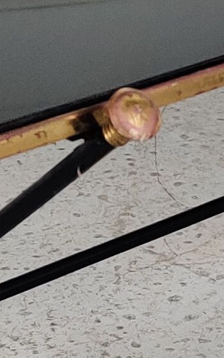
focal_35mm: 201
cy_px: 209
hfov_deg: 6.5
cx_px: 264
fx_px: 1964
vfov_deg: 10.4
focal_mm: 4.75
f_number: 1.65
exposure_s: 1/100
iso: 250
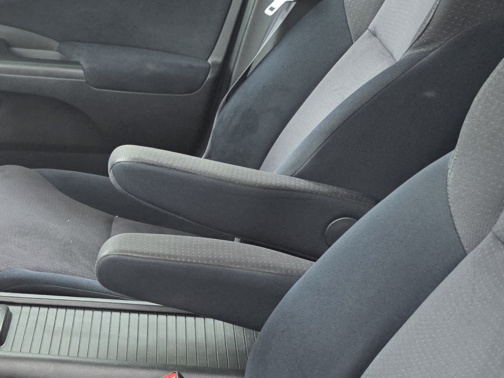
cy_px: 348
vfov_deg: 20.3
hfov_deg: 24.8
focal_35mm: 71
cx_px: -97
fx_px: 1034
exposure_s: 1/180
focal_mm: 6.3
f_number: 1.7
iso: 200
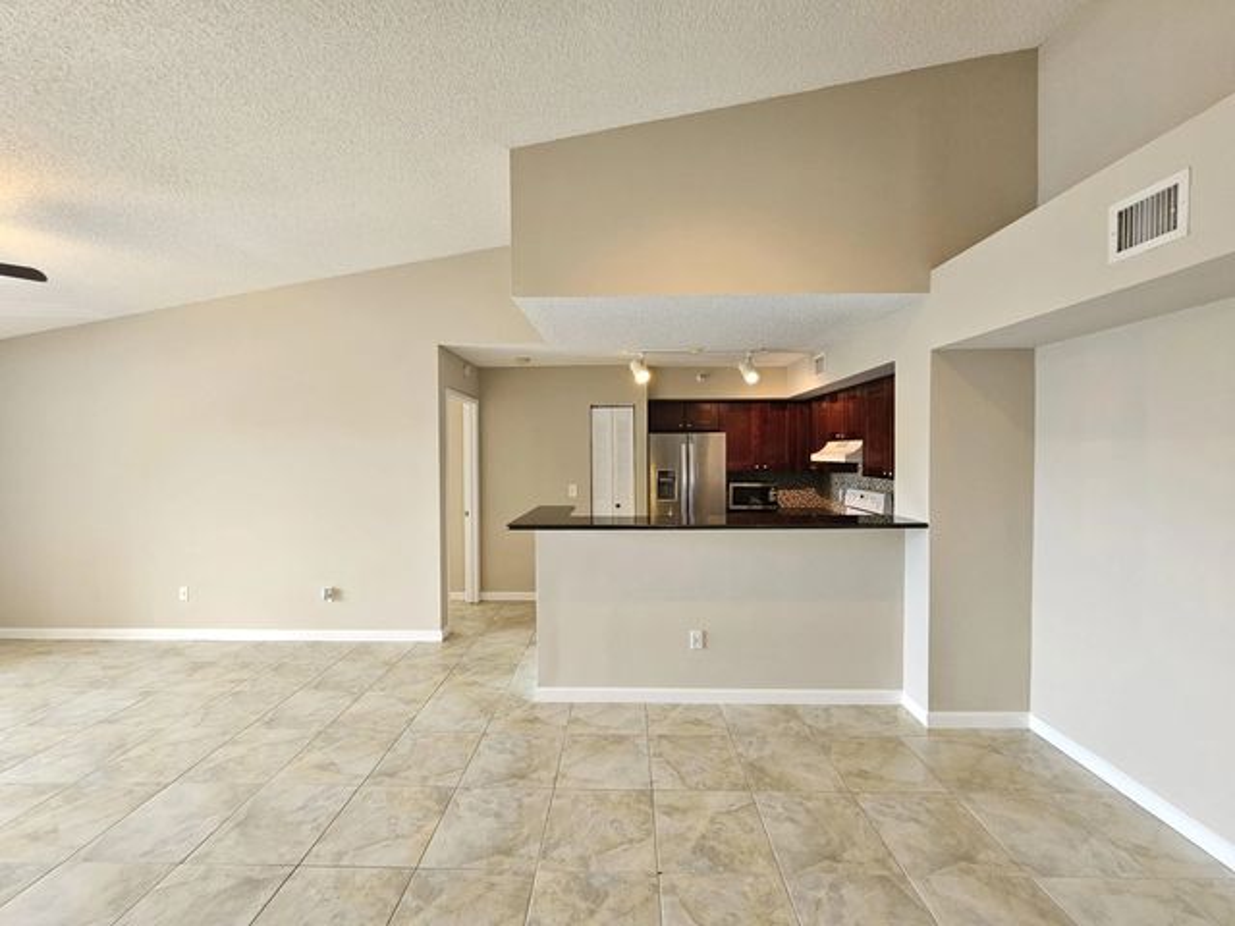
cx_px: 618
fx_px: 464
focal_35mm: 13
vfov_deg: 89.9
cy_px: 463
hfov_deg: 106.2
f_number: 2.2
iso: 320
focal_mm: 2.2
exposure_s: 1/60
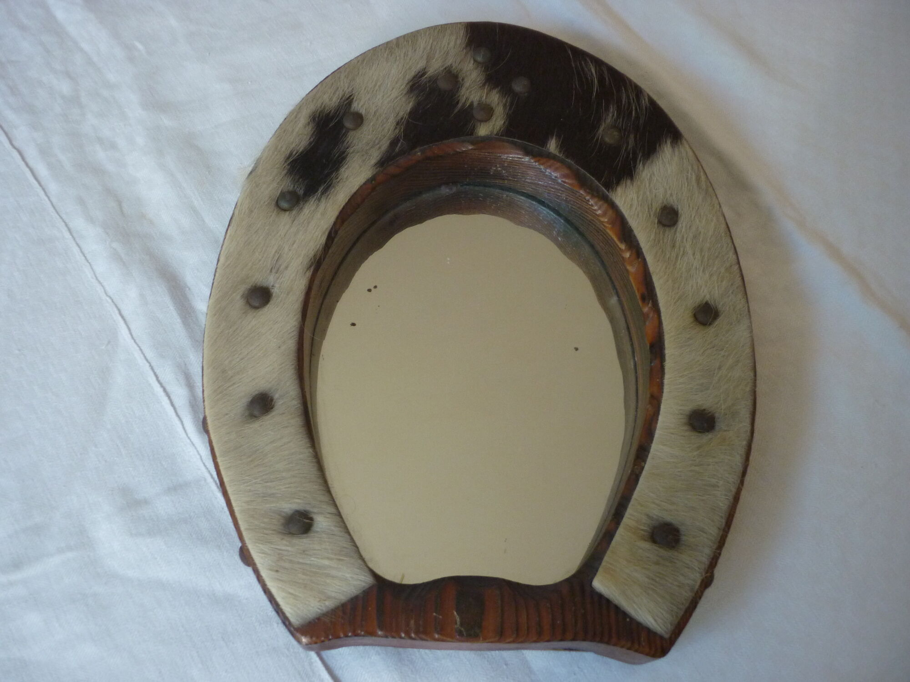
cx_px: 455
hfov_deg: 55.4
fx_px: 868
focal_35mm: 33
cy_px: 341
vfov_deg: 42.9
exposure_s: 1/30
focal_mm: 5.5
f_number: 2.8
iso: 250
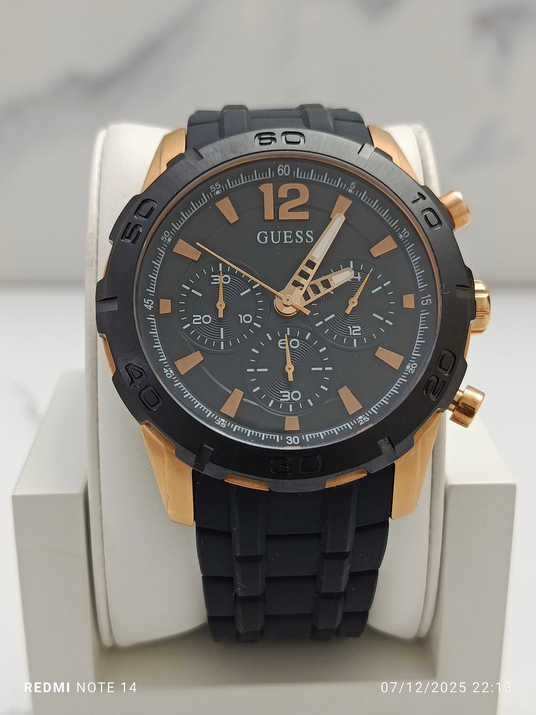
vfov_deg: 39.7
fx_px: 991
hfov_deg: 30.3
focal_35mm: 48
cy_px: 358
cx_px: 268
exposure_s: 1/100
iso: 687
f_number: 1.7
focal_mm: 5.24
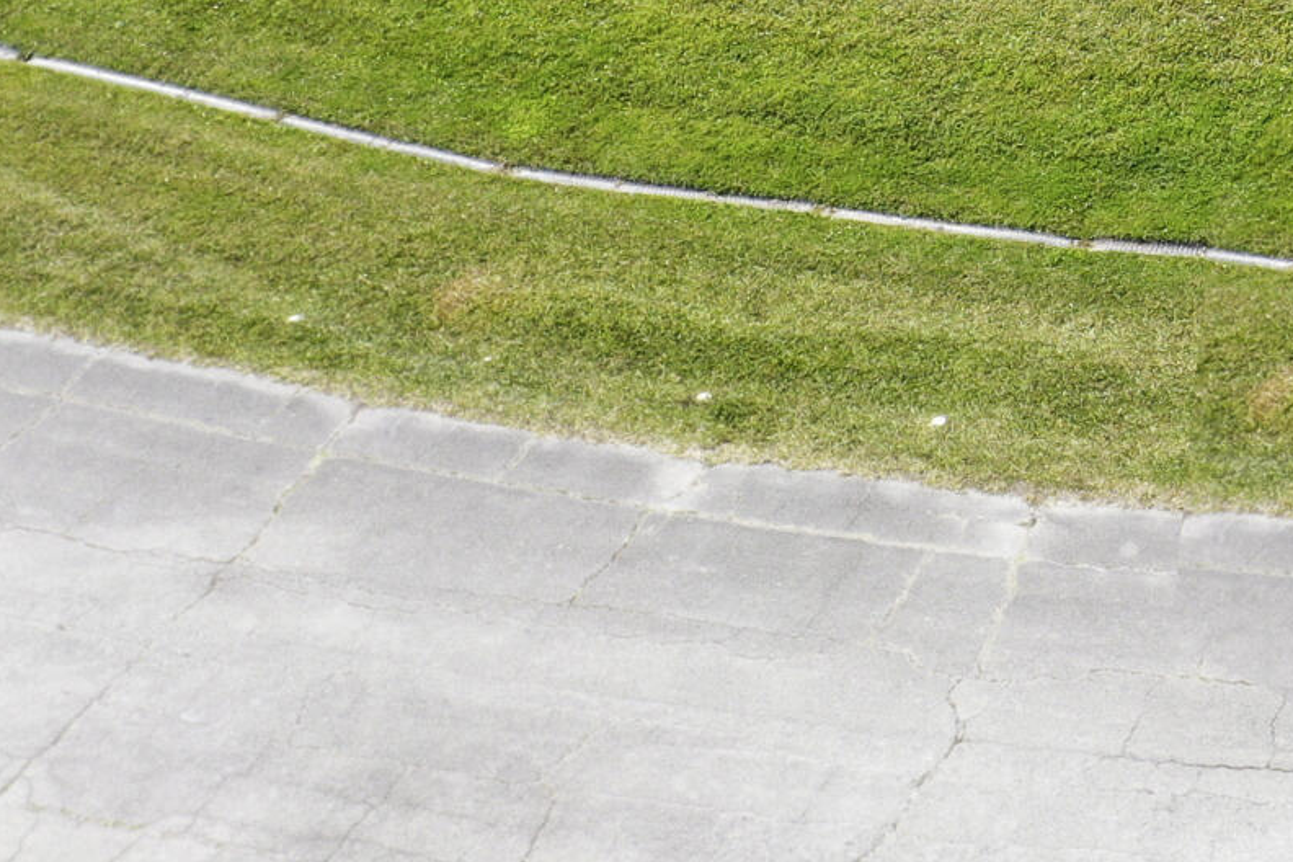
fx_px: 3807
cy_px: -679
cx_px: 1974
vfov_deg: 11.9
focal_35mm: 106
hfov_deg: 17.3
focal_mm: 10.26
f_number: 5
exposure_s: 1/320
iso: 100
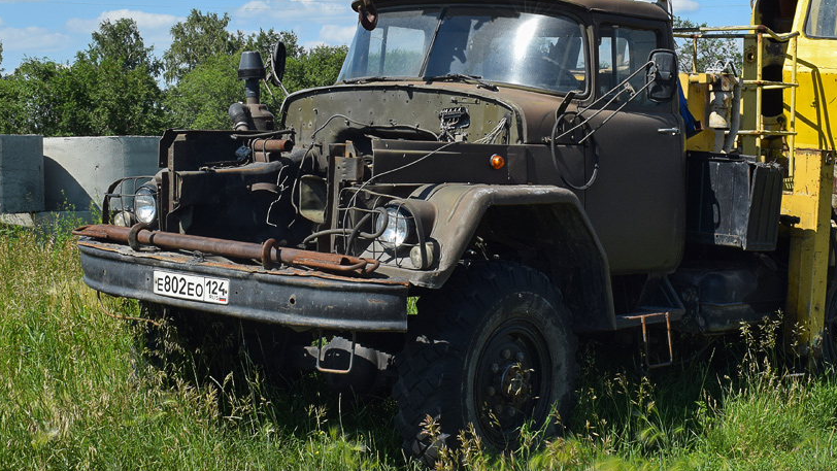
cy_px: 87
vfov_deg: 18.4
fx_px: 1443
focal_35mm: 65
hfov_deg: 32.2
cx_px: 526
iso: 200
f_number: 10
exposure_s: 1/400
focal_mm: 28
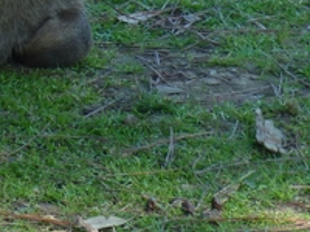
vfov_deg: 2.0
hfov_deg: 2.7
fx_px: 6528
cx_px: -153
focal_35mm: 729
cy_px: -215
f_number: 4.5
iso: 80
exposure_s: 1/60
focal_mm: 29.9
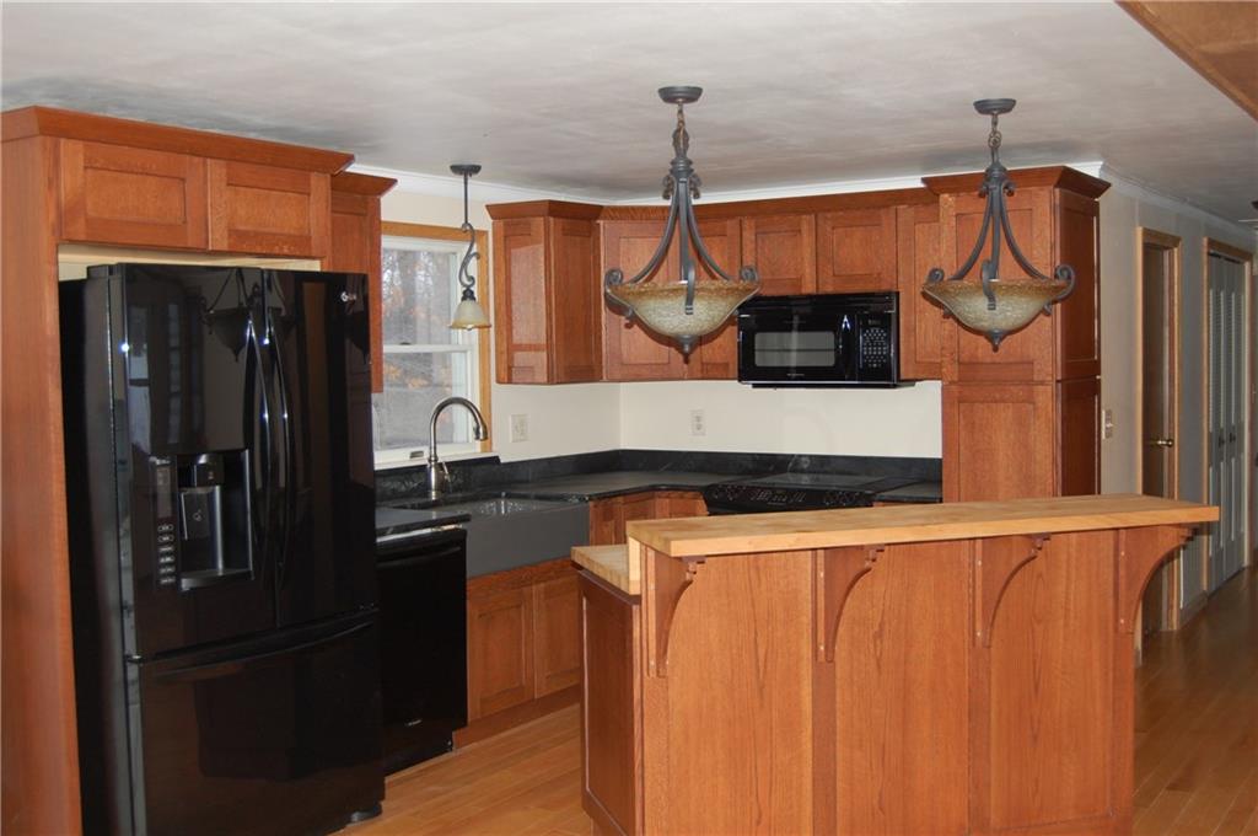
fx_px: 1361
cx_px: 629
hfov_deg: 49.6
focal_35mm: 39
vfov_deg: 34.1
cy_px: 418
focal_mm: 26
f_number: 4
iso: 400
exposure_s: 1/60
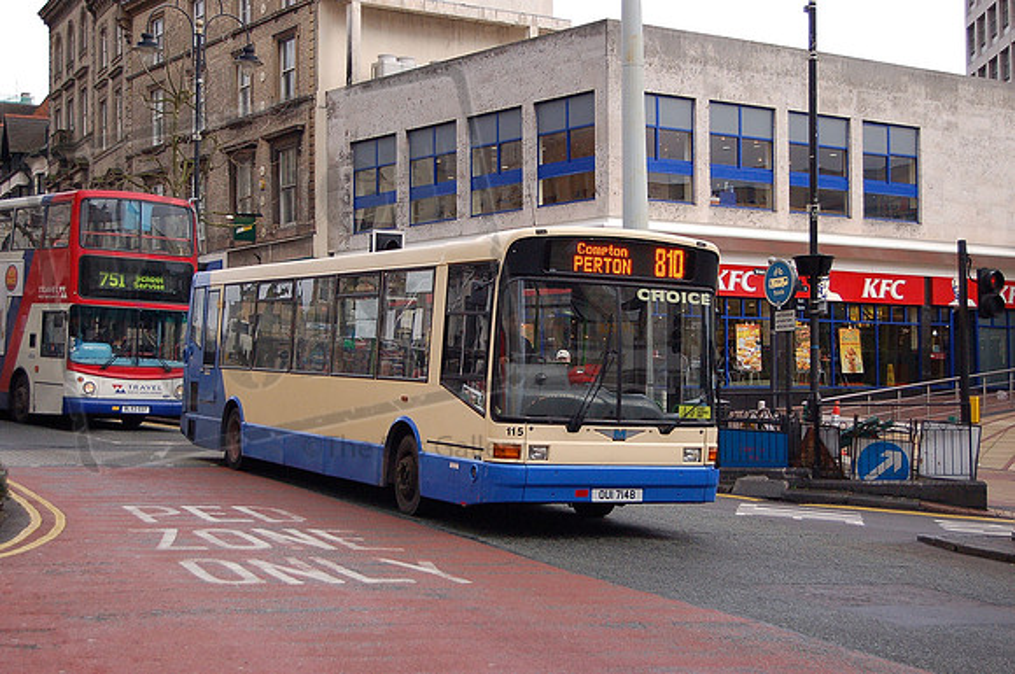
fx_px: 1689
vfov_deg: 22.6
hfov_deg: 33.4
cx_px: 508
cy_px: 337
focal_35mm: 60
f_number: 5
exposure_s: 1/500
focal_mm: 40
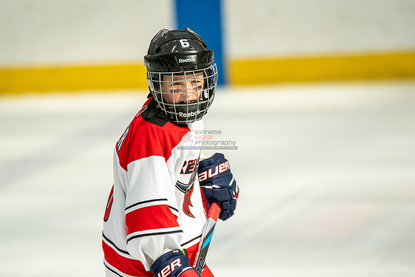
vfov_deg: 3.2
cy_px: 201
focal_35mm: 436
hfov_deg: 4.7
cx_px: 208
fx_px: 5030
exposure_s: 1/2500
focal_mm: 300
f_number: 3.2
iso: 1600
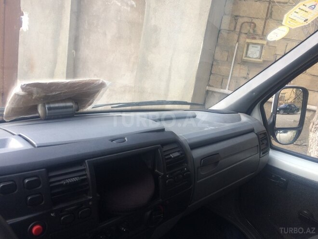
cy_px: 120
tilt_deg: -13.2
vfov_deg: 48.2
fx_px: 266
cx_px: 159
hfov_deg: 61.7
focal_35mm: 29
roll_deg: -9.3
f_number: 2.2
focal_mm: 4.15
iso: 32
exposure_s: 1/244
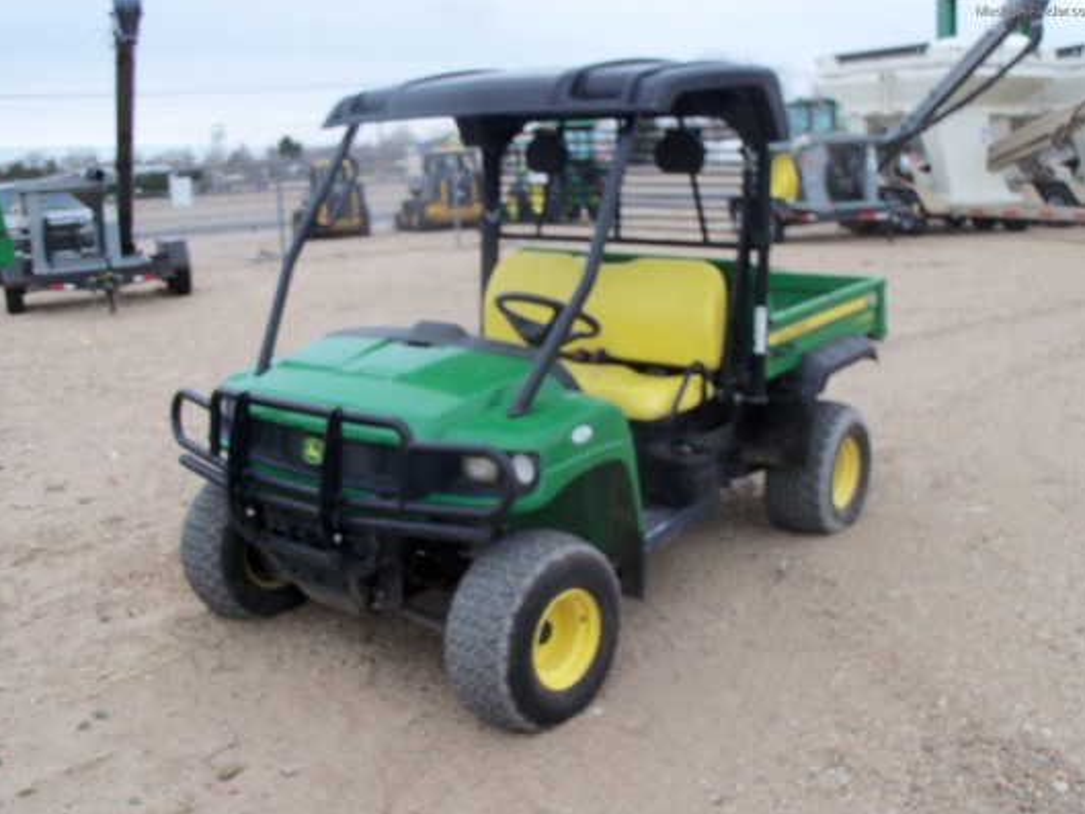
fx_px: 1129
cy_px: 414
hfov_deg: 51.3
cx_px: 539
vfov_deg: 39.7
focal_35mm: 36
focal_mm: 6.3
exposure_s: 1/400
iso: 80
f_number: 3
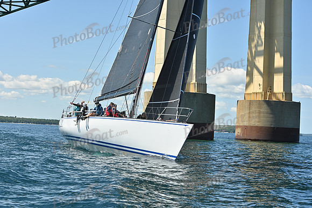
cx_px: 156
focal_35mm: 70
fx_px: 607
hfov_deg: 28.8
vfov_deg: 19.5
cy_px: 104
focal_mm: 70
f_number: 9
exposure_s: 1/1000
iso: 320
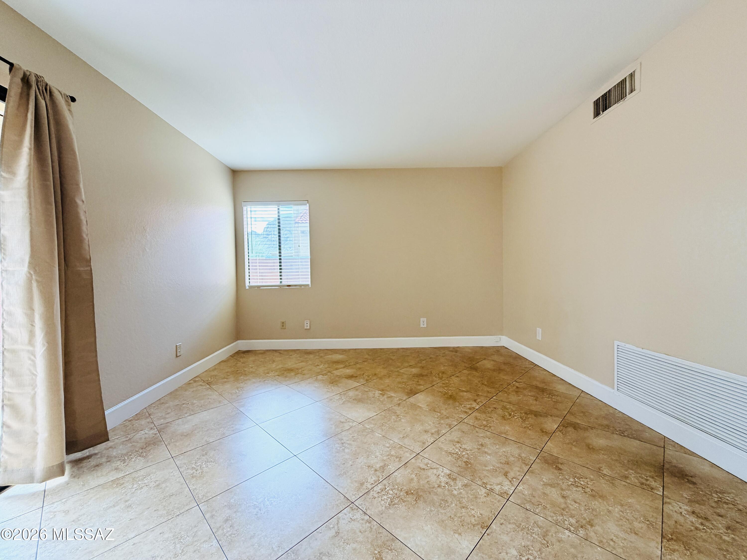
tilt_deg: -1.3
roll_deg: +1.0
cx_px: 374
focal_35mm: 14
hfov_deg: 102.1
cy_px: 280
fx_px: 302
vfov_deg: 85.7
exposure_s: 1/121
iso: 125
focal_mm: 2.22
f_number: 2.2
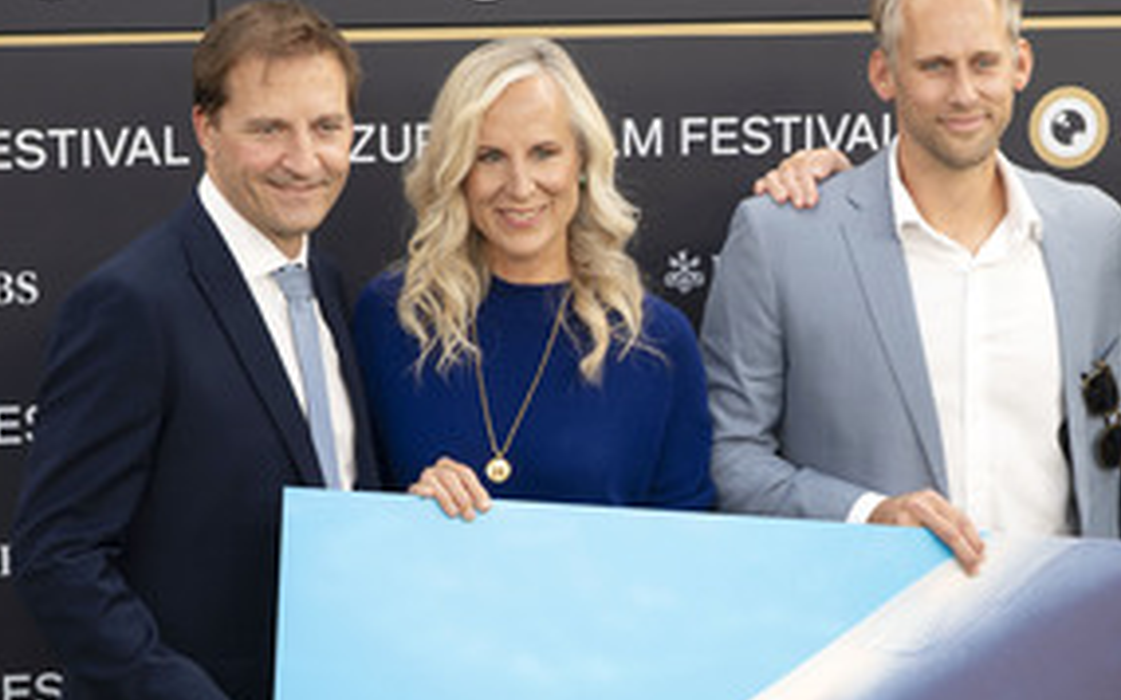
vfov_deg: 10.7
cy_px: 468
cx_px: 757
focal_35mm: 122
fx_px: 3726
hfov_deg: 17.1
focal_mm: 70
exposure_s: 1/200
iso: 400
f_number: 4.5
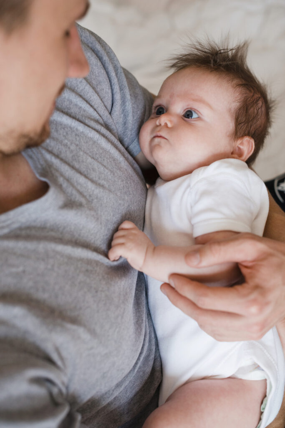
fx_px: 594
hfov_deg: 27.0
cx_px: 142
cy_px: 214
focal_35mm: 50
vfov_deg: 39.6
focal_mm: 50
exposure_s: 1/320
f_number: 3.2
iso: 500
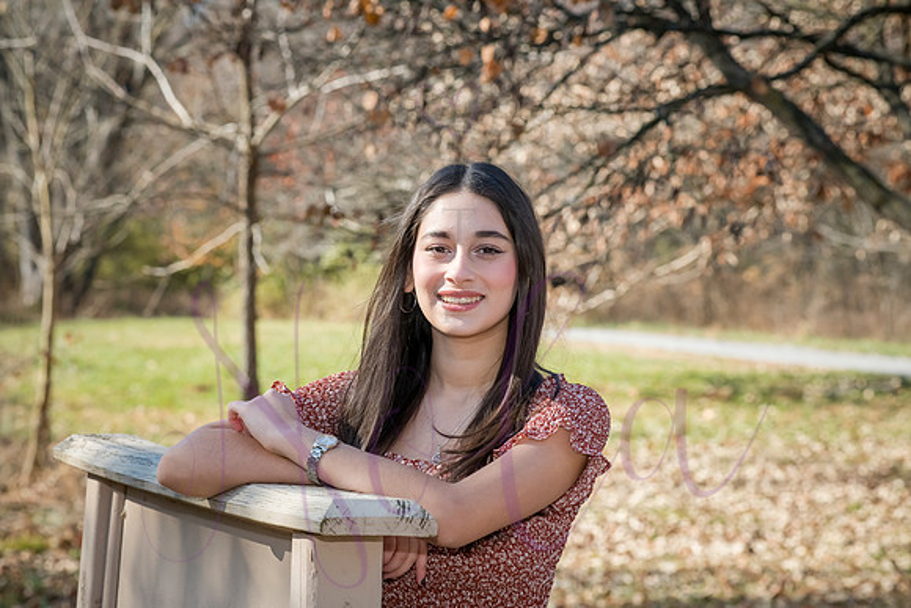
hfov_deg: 18.3
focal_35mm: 112
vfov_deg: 12.2
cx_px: 456
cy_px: 304
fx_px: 2835
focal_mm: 112
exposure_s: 1/500
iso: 400
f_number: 9
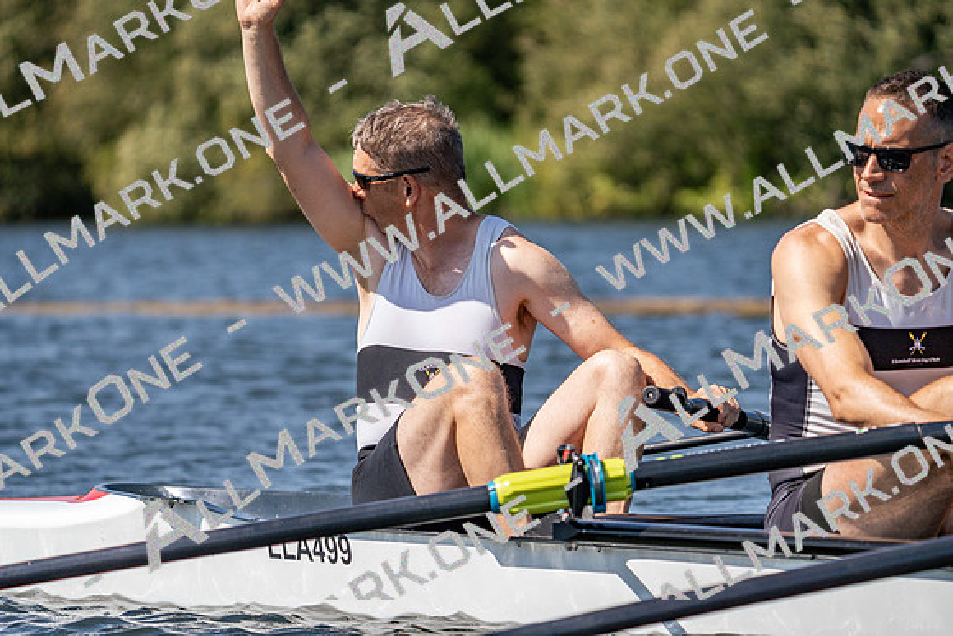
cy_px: 318
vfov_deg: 5.2
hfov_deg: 7.8
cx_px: 476
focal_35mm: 264
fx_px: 6990
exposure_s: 1/2000
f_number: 5.6
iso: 250
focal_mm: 264
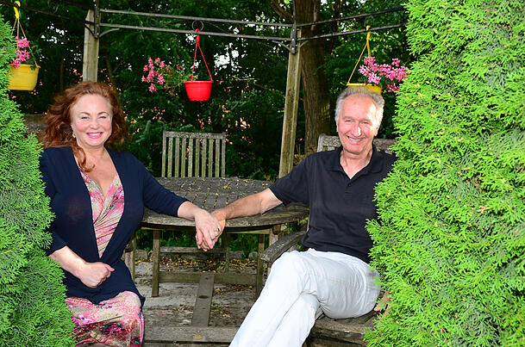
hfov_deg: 49.7
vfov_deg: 34.0
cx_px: 262
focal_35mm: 39
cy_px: 174
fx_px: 567
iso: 200
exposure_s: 1/100
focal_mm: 26
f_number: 5.6
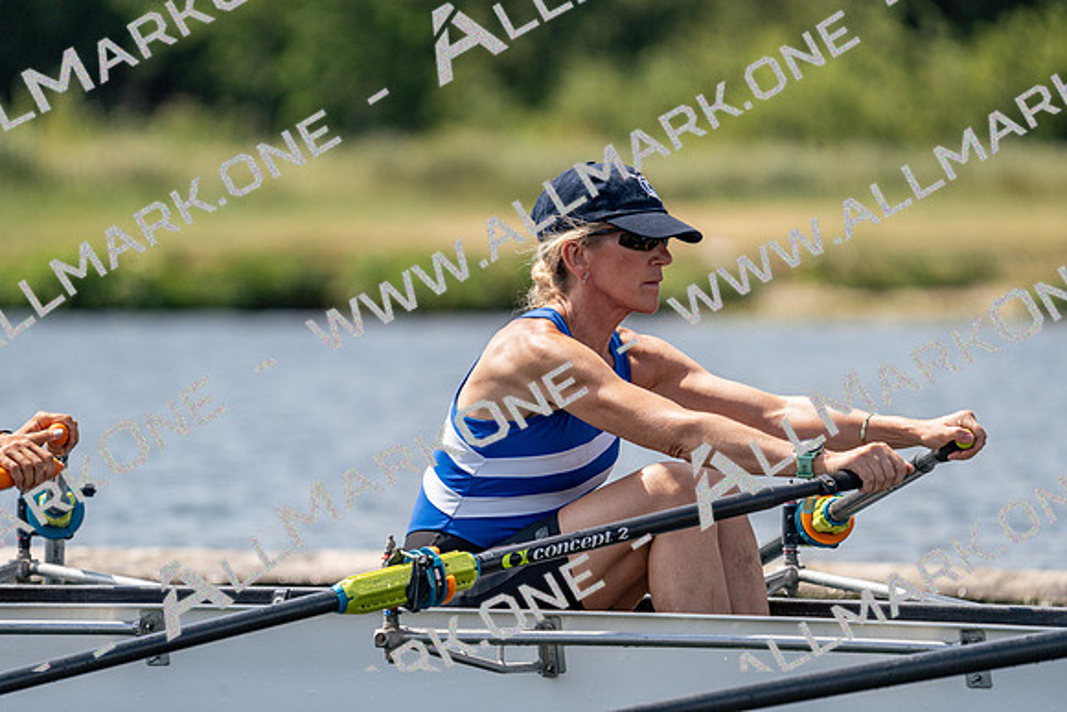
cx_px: 534
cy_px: 356
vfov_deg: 3.2
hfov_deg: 4.8
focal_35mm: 433
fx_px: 12836
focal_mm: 433
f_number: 6.3
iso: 250
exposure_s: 1/1600
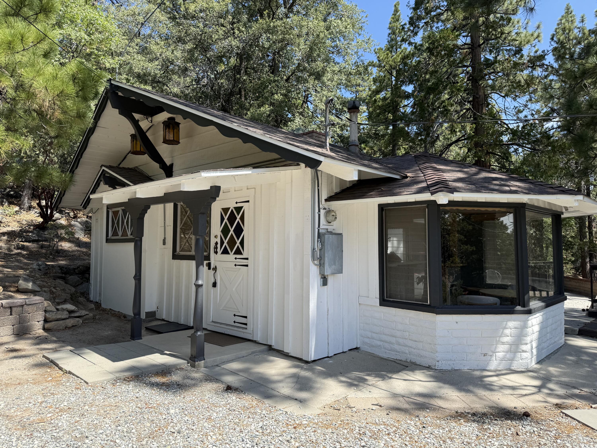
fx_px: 414
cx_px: 298
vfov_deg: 56.8
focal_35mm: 24
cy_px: 224
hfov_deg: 71.6
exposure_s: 1/1689
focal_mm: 6.76
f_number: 1.78
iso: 80
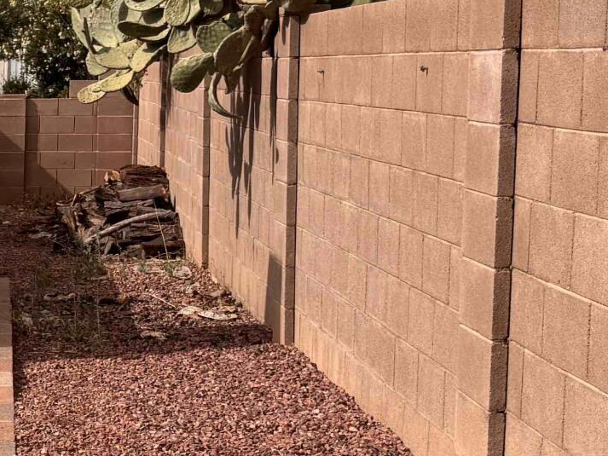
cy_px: 280
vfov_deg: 14.6
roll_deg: -0.1
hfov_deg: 17.6
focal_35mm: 101
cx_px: -289
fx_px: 1774
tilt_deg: -6.9
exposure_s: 1/7092
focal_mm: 6.76
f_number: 1.78
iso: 80
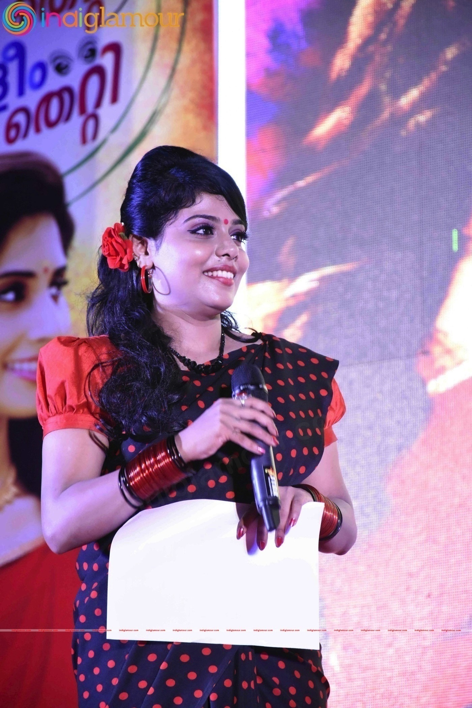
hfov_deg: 6.5
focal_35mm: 210
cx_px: 236
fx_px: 4130
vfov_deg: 9.8
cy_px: 354
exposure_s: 1/125
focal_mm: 140
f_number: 6.3
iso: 4000
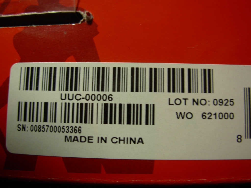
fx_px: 276
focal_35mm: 38
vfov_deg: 37.7
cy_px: 94
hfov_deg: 49.0
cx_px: 126
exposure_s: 1/4.4
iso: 50
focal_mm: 6.3
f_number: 2.9
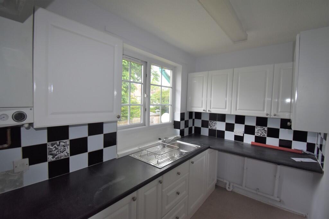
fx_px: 137
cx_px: 164
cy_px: 110
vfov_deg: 77.3
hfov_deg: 100.4
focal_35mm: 15
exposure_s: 1/200
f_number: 4.5
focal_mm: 10
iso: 500
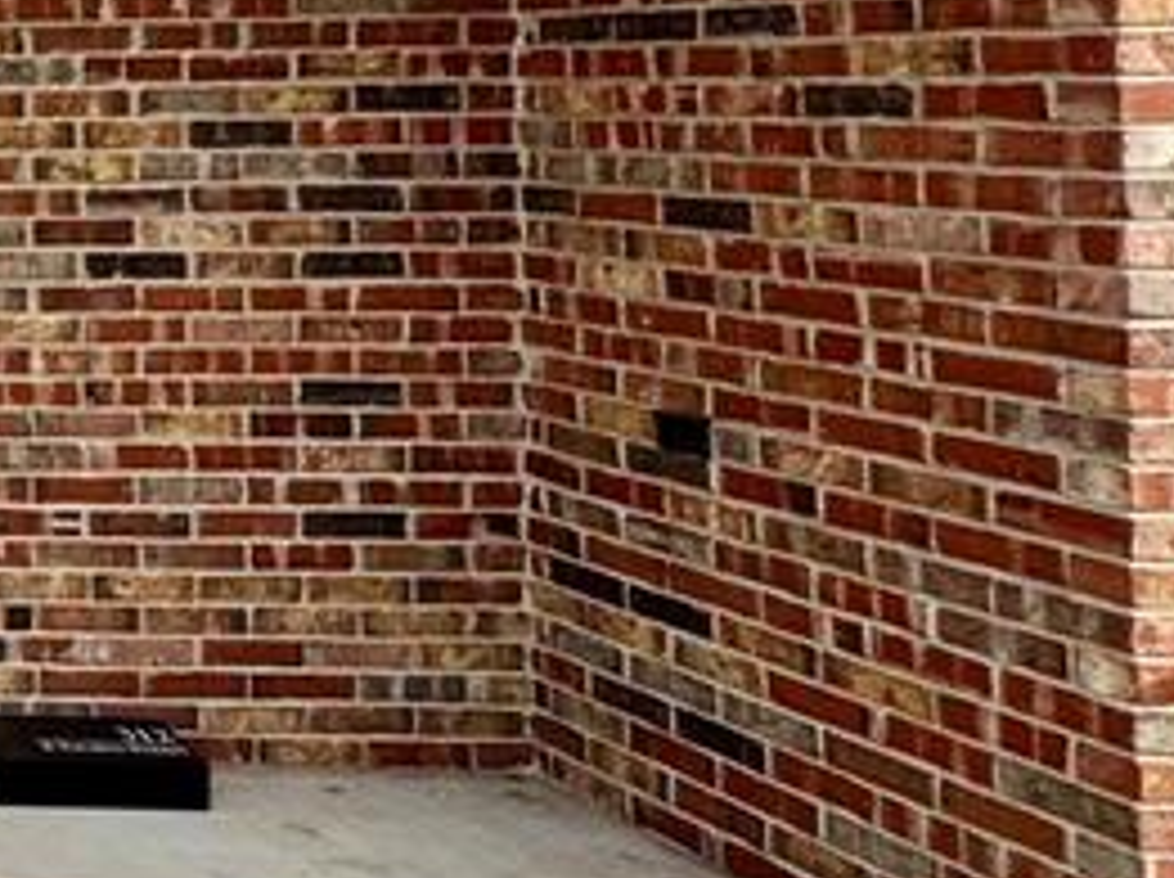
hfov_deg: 21.2
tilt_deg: +0.0
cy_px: 72
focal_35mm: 55
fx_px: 1863
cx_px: -994
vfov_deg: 25.6
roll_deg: +1.2
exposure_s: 1/734
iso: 40
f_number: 2.2
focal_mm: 2.22
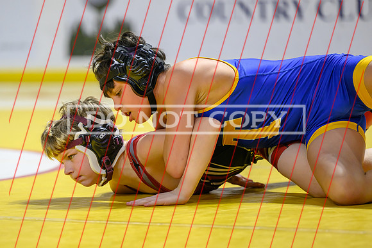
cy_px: 131
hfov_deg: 8.7
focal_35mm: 237
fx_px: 2450
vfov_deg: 5.8
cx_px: 137
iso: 2200
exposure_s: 1/800
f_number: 2.8
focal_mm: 180
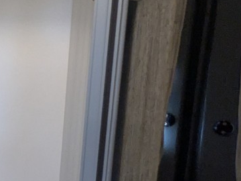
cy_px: 57
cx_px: -195
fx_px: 432
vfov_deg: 23.5
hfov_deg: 21.0
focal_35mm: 62
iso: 382
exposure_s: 1/141
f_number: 2.2
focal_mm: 2.35
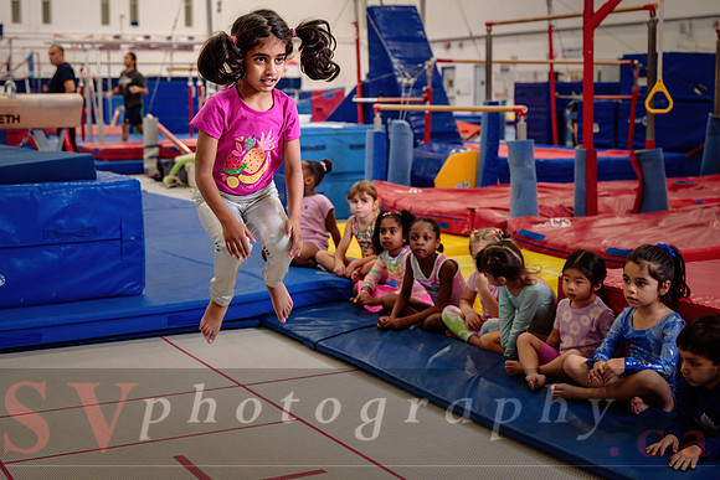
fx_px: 1092
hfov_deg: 36.4
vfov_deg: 24.8
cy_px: 224
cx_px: 304
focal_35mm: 55
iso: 1600
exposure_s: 1/250
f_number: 3.5
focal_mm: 46
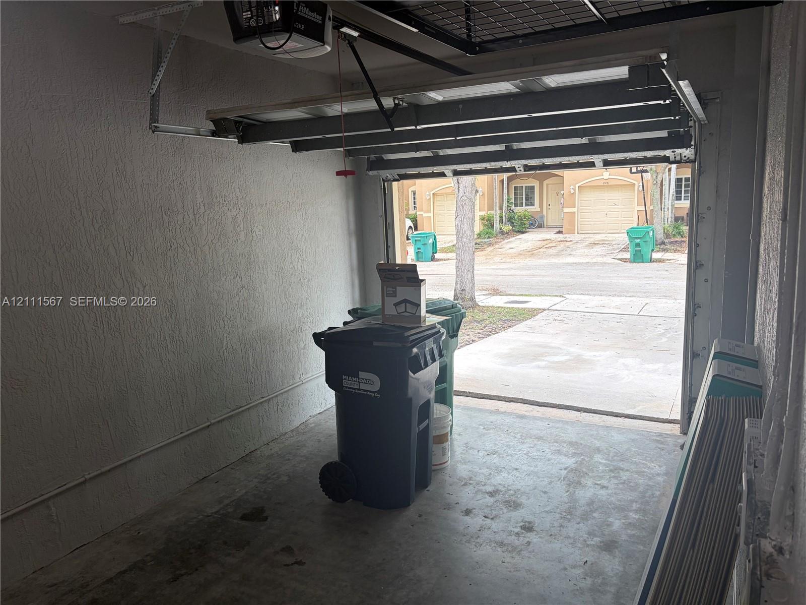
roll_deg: +2.6
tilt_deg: -10.2
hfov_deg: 67.3
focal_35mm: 26
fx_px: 605
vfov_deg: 53.1
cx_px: 403
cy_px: 302
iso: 40
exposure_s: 1/120
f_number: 1.6
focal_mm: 5.96
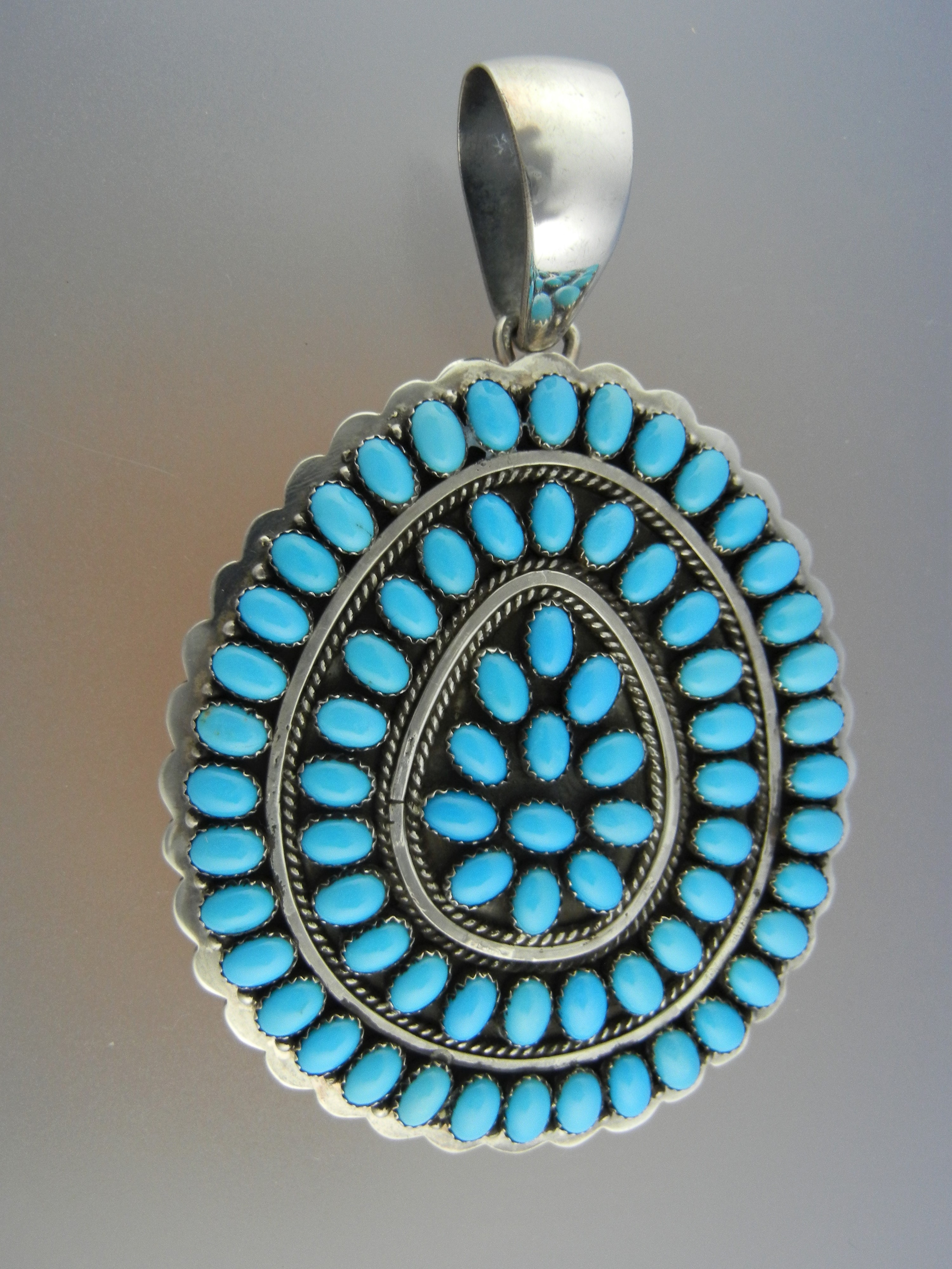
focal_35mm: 39
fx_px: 1430
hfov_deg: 36.8
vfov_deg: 47.9
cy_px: 634
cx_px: 476
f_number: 3.7
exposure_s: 1/18
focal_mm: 7.1
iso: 400
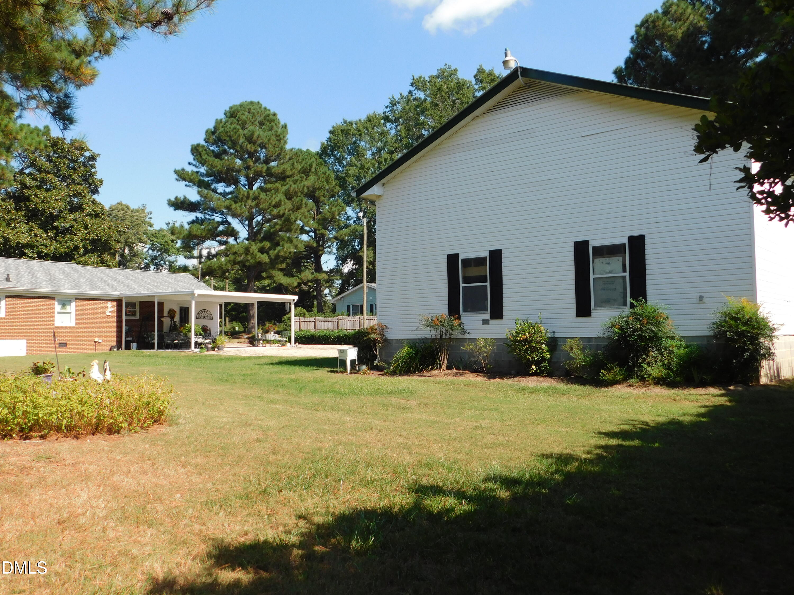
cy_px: 298
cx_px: 397
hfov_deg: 60.0
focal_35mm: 30
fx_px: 688
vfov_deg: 46.8
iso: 125
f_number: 3.2
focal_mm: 5.3
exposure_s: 1/800
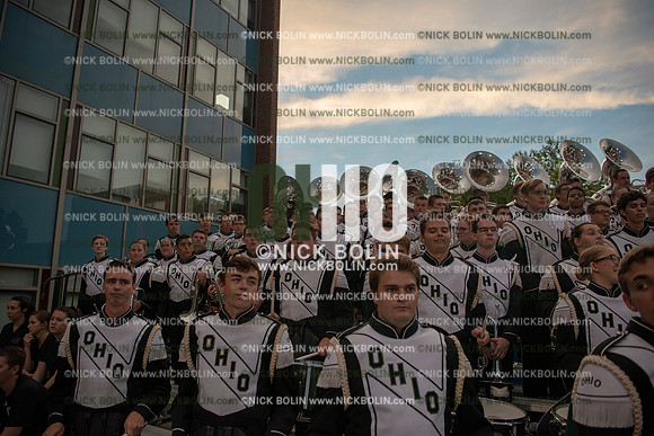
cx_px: 327
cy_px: 218
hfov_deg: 69.4
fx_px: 472
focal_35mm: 26
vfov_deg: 49.6
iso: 800
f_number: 3.2
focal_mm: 26
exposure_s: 1/640
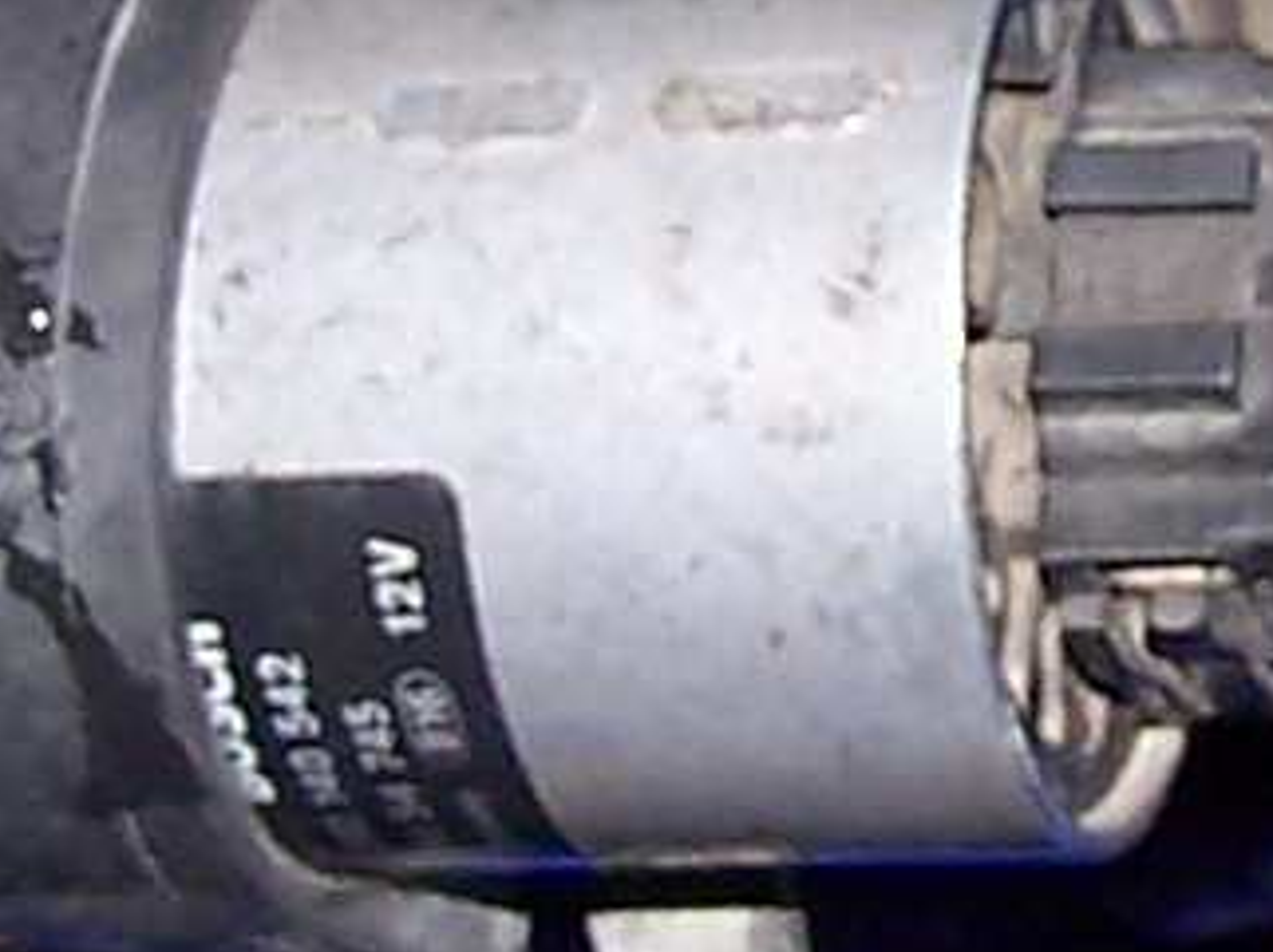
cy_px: 111
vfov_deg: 5.5
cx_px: 1324
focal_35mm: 272
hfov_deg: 7.3
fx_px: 9995
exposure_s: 1/60
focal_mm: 6.3
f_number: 2.8
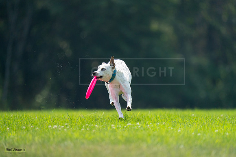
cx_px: 118
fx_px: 3934
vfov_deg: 2.3
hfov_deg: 3.4
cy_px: 78
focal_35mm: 600
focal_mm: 600
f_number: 6.3
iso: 2000
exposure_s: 1/4000
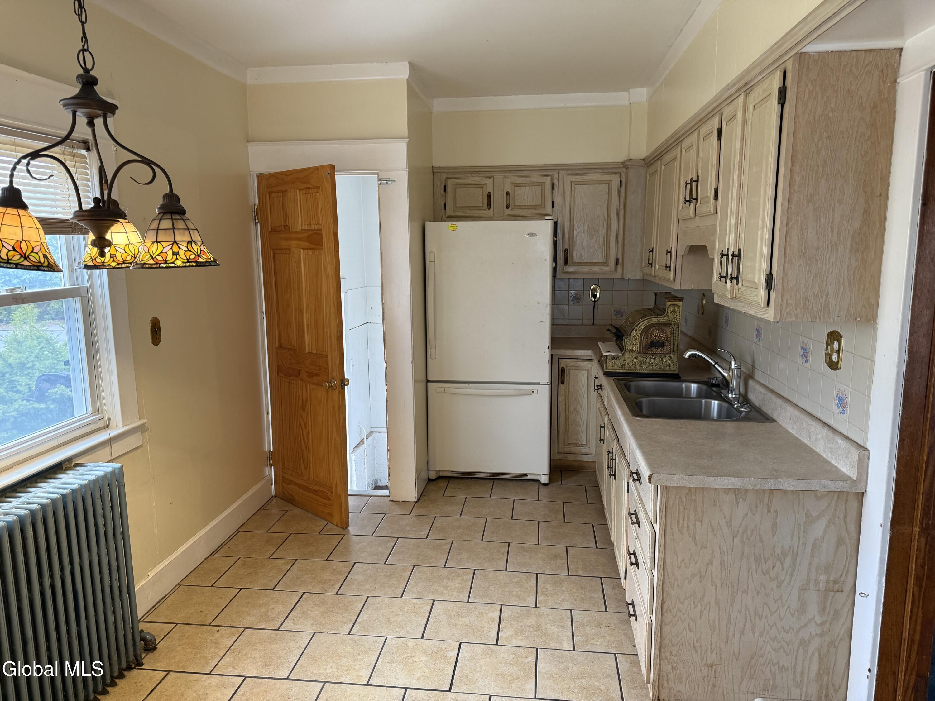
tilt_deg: -7.9
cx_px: 468
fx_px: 648
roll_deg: +0.7
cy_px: 350
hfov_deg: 71.6
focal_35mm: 24
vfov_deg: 56.8
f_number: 1.78
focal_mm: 6.76
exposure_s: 1/60
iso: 250
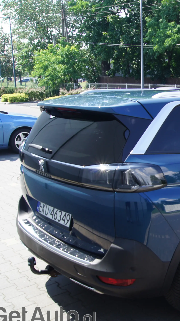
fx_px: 373
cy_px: 164
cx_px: 217
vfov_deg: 46.4
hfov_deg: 24.5
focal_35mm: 44
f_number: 9
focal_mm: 18
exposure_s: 1/50
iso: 100
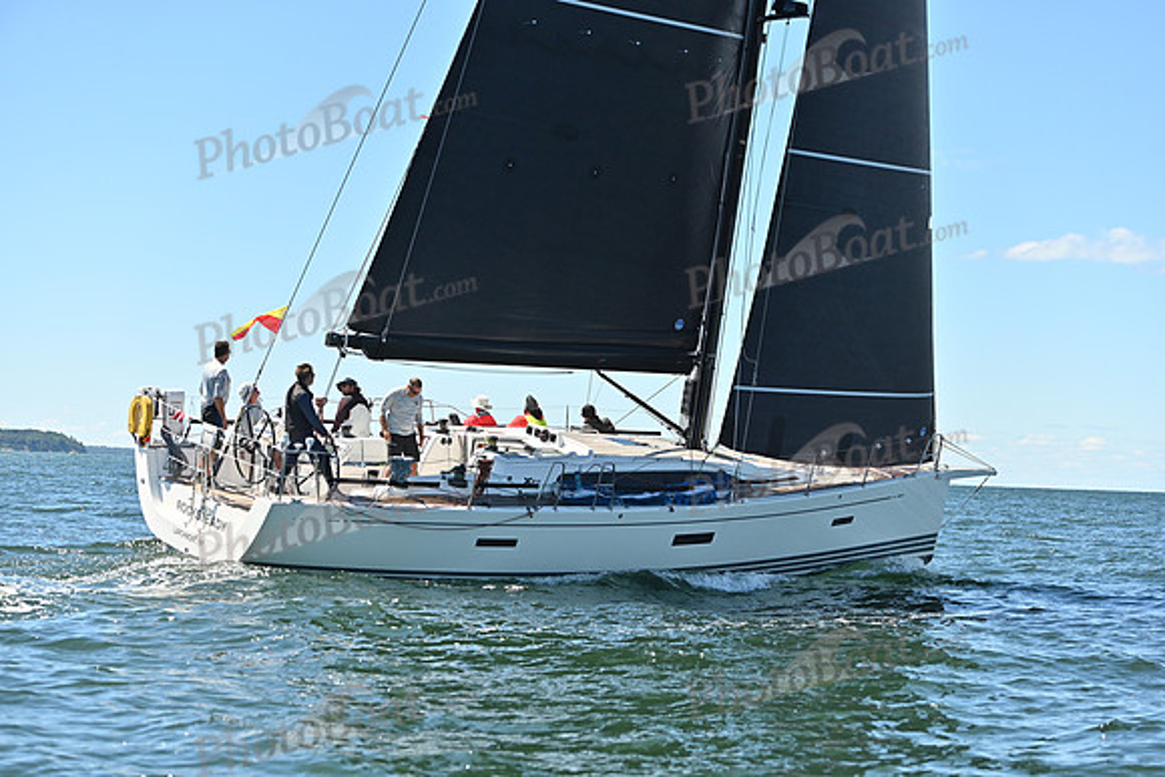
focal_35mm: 70
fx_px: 2266
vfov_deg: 19.5
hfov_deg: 28.8
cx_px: 582
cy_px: 388
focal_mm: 70
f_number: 4
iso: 320
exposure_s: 1/3200
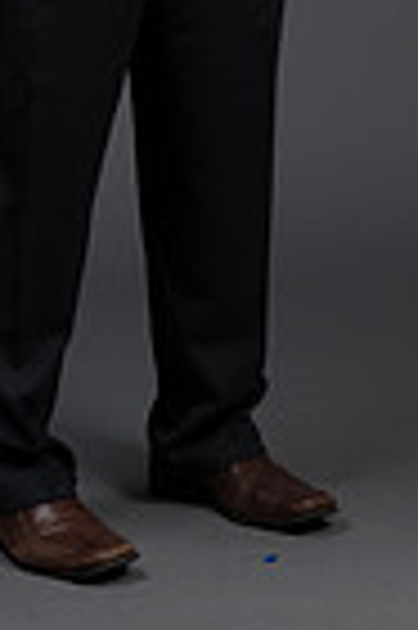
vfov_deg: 7.7
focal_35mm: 264
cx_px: 99
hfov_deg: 5.2
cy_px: -243
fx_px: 4609
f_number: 5.6
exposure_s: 1/250
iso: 160
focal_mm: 82
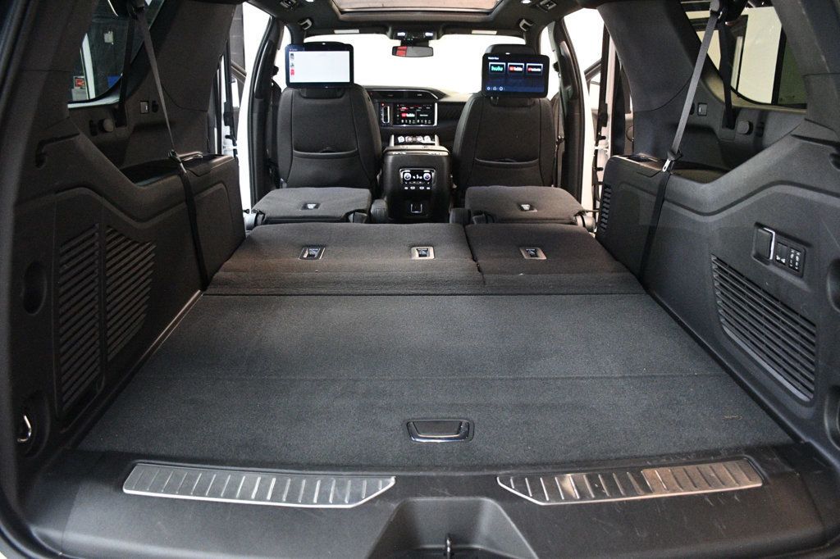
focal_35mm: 30
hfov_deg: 61.9
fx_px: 700
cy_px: 280
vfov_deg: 43.6
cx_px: 420
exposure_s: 1/60
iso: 5000
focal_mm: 20
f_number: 3.5
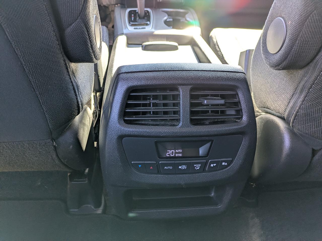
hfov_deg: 69.4
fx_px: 233
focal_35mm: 25
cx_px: 161
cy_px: 120
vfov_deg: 54.9
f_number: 1.89
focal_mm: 5.43
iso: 87
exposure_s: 1/100
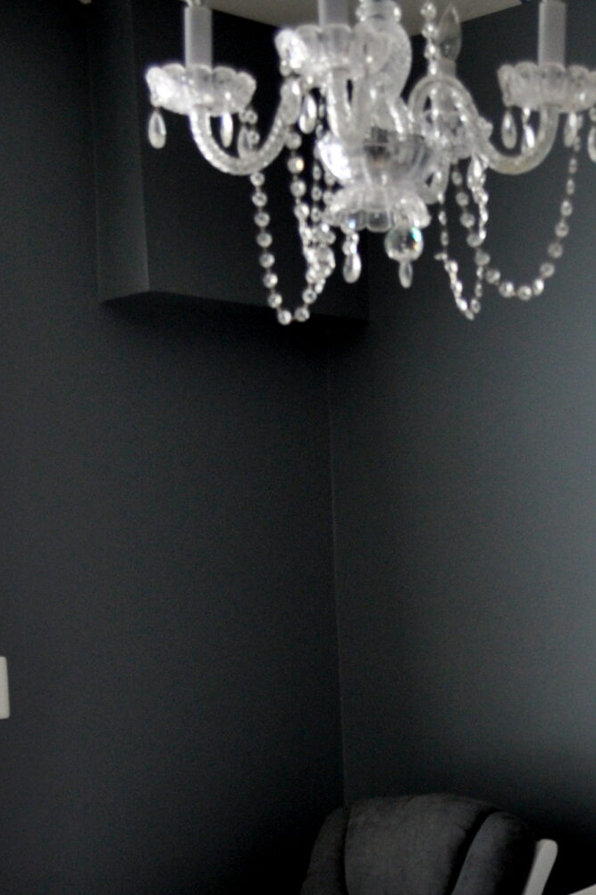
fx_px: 1714
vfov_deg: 28.3
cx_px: 551
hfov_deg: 19.3
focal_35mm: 69
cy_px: 785
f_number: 4
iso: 500
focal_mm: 18
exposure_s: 1/60
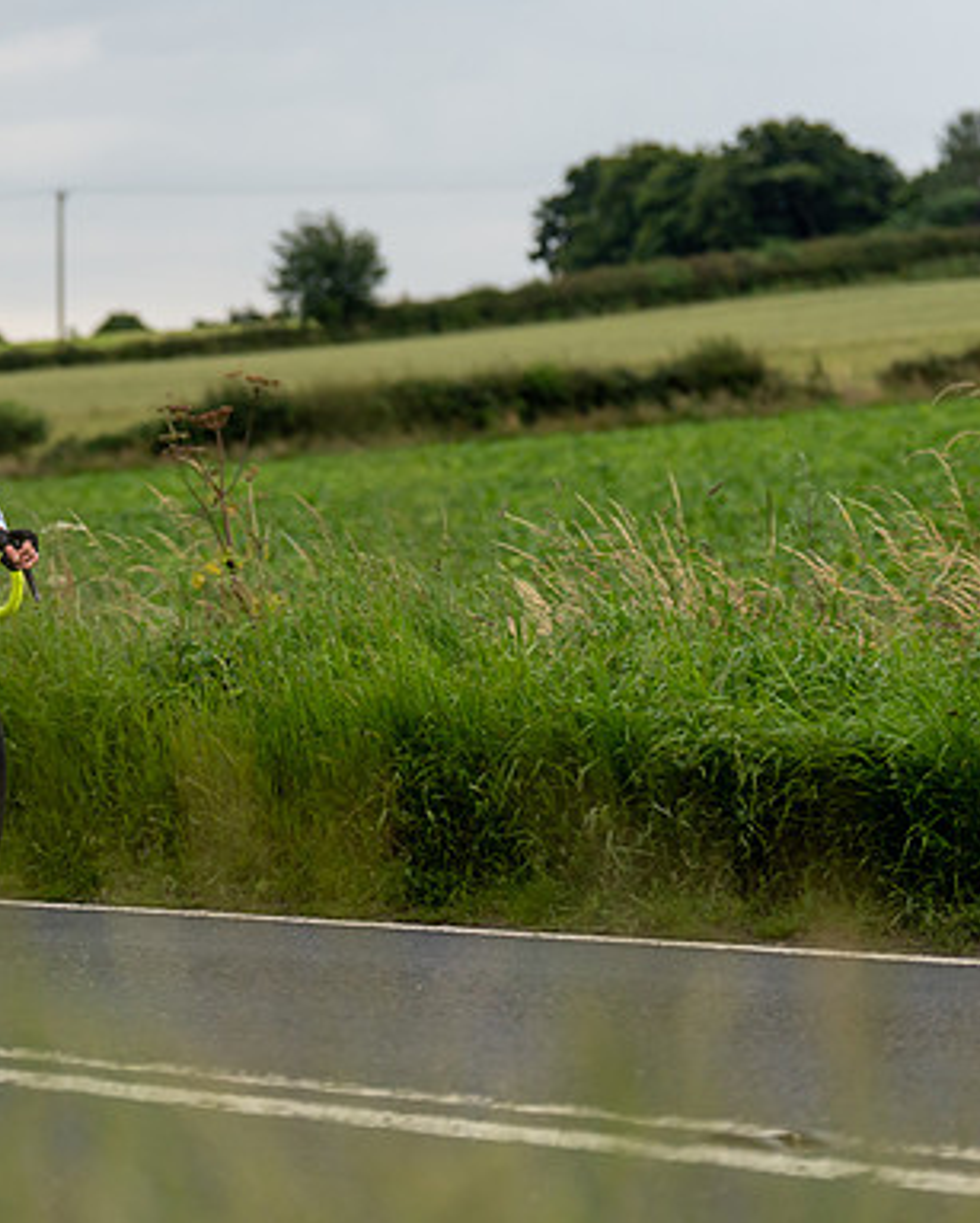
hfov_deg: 8.2
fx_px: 6808
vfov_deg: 10.3
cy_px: 511
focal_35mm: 188
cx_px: -21
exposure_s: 1/800
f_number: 2.8
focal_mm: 91
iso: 400
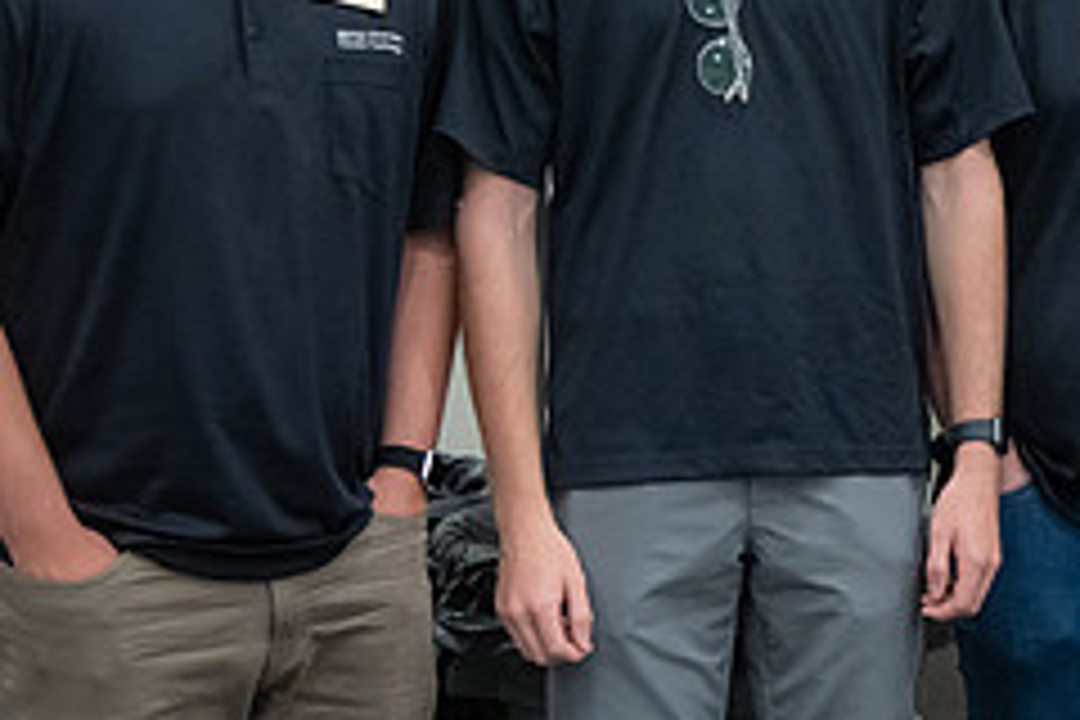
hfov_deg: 16.5
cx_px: 1156
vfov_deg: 11.2
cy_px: -38
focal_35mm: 121
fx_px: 3630
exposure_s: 1/250
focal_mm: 50
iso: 2500
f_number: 4
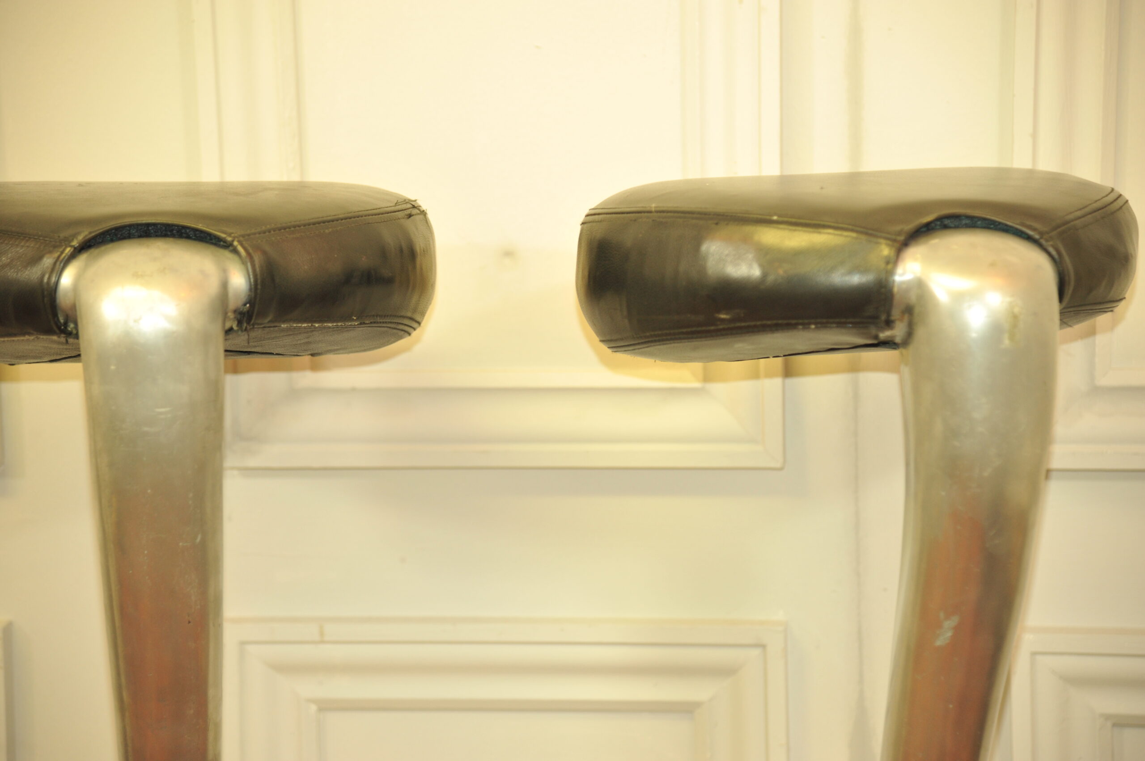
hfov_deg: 18.6
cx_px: 572
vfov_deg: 12.4
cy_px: 380
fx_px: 3496
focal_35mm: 110
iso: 1250
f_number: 4
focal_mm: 110
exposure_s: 1/60
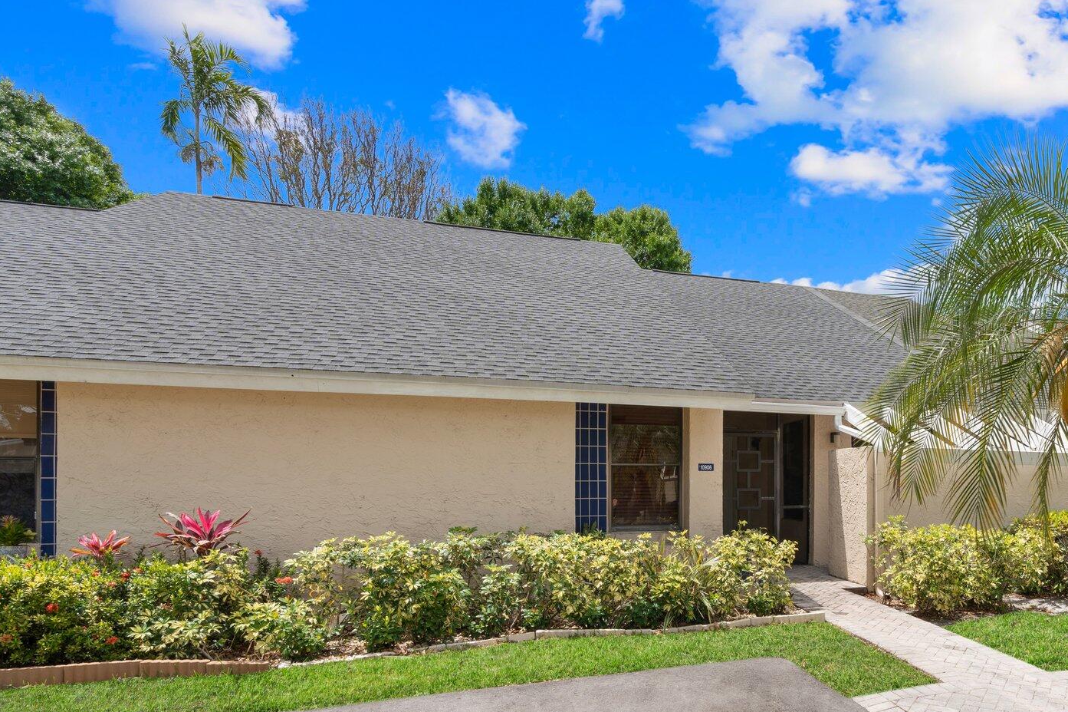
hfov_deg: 67.6
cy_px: 486
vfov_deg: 50.2
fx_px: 741
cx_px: 784
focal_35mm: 25
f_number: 11
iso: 200
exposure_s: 1/60
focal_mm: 17
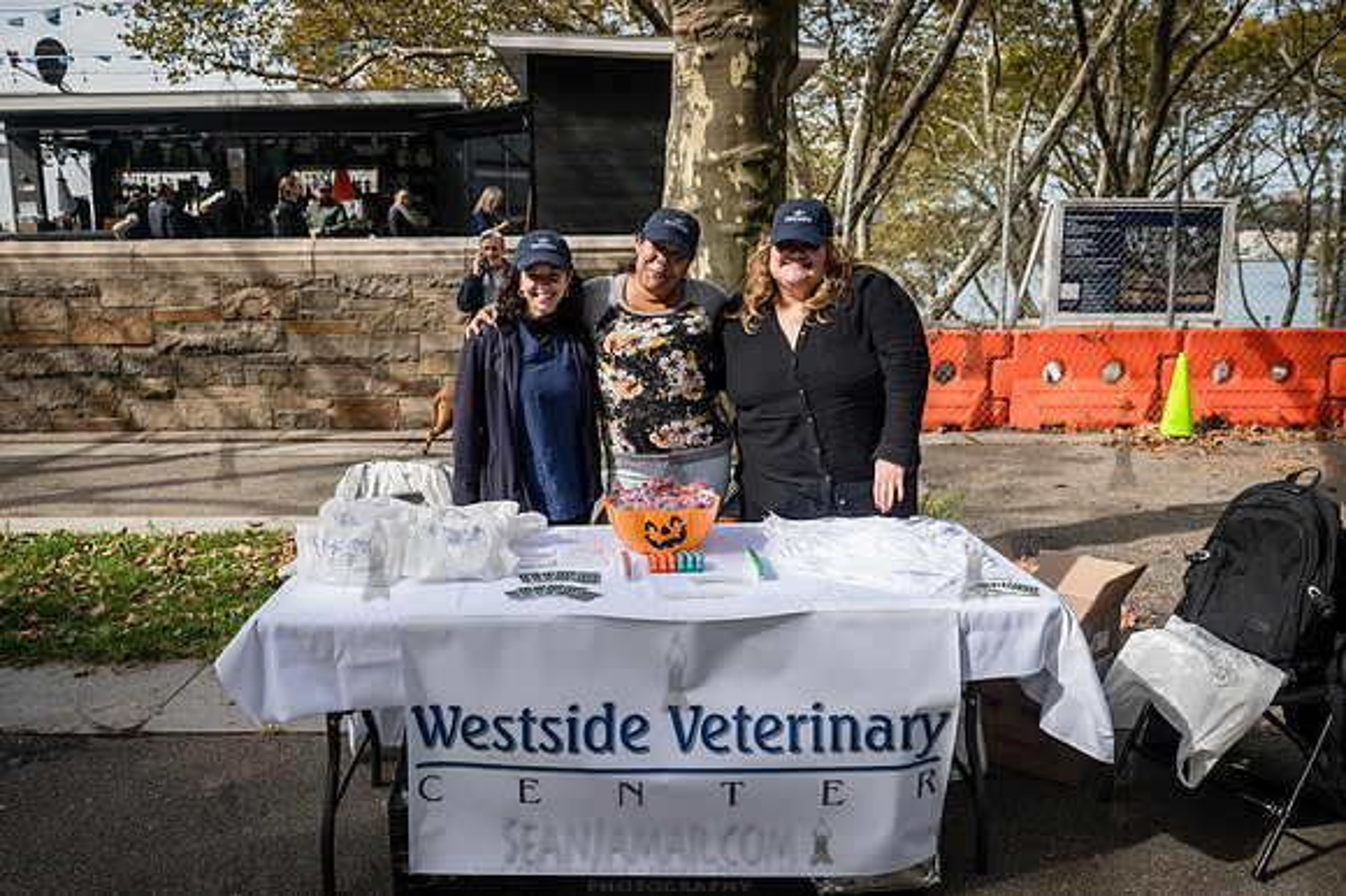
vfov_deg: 48.1
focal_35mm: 27
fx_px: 1002
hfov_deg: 67.7
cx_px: 621
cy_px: 435
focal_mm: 24
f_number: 5
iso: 1000
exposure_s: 1/4000
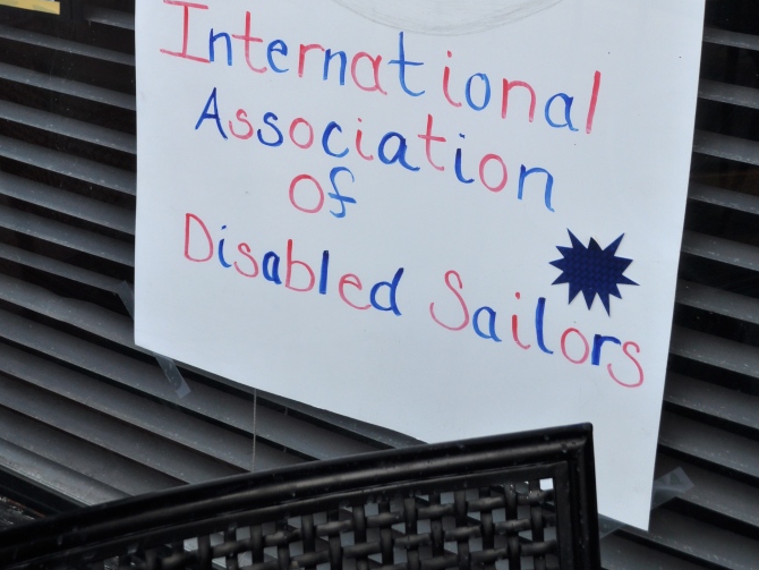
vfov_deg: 21.5
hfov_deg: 29.4
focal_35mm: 66
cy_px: -3
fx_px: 1448
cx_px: 380
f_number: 7.1
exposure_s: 1/200
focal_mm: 30
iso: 200
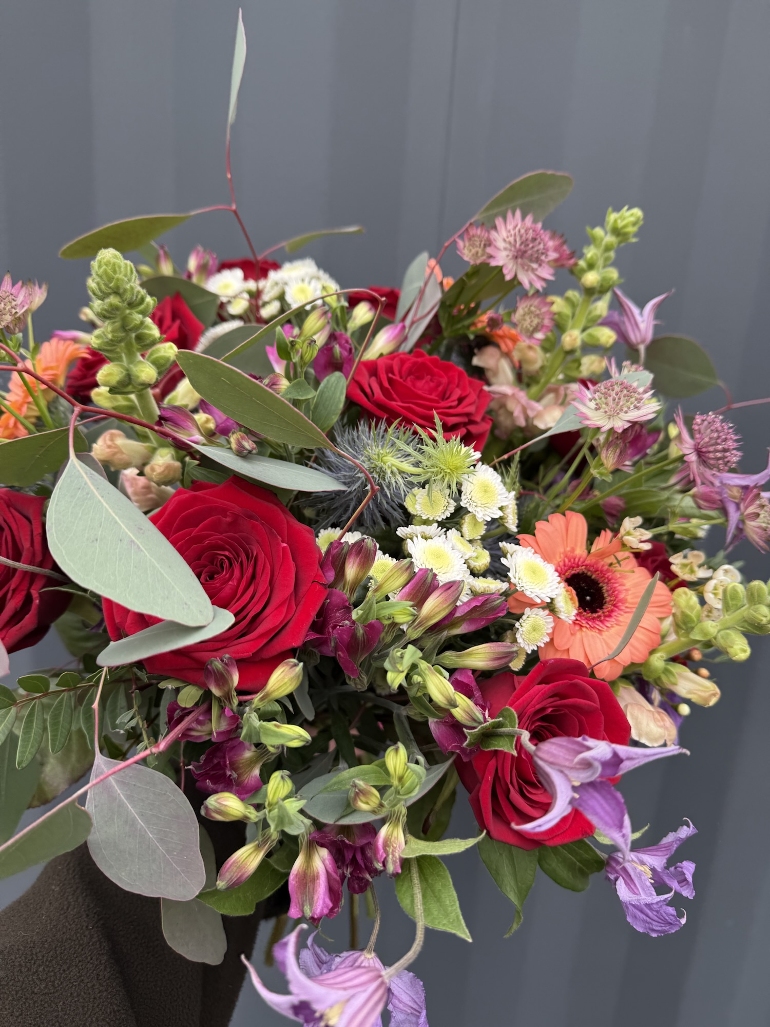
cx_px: 385
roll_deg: -4.9
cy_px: 514
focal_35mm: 24
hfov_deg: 56.8
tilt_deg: -15.0
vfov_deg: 71.6
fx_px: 712
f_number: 1.78
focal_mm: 6.76
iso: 80
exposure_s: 1/251
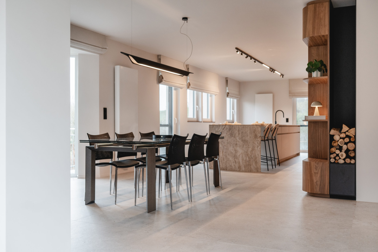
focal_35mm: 35
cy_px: 126
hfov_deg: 54.4
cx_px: 189
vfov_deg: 37.9
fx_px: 367
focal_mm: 35
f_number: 3.5
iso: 1000
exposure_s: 1/250
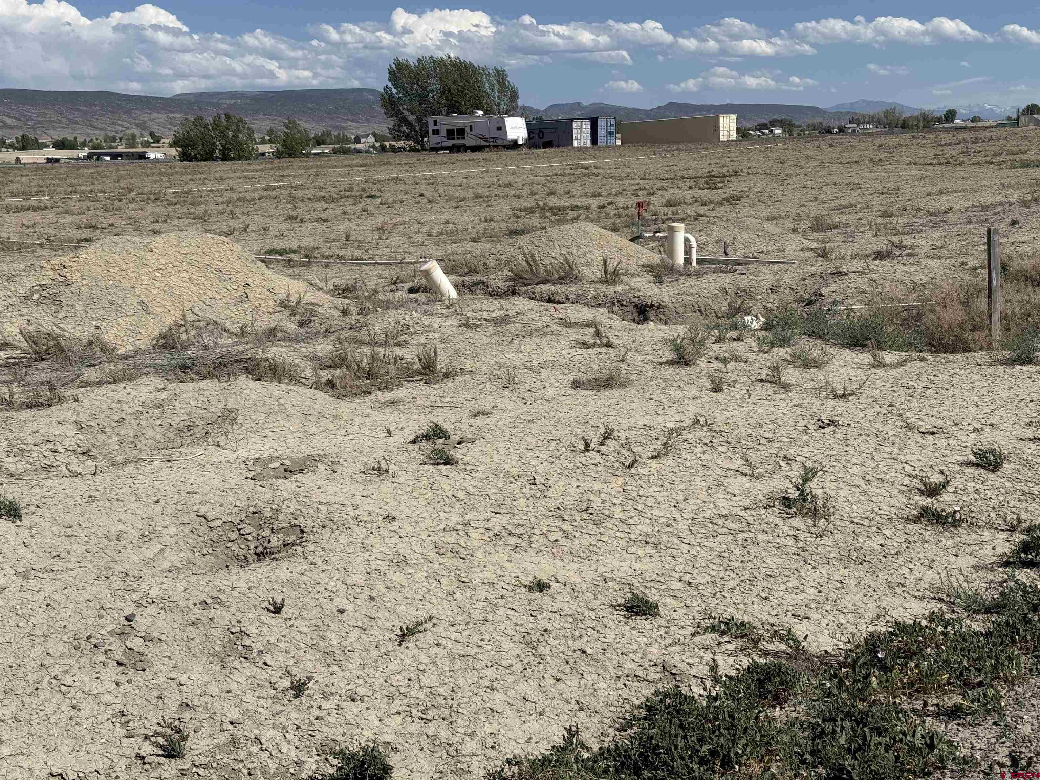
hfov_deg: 39.7
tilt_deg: -9.0
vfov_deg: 30.3
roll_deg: +1.1
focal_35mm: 48
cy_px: 390
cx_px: 520
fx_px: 1442
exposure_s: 1/11364
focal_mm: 6.76
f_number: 1.78
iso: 64
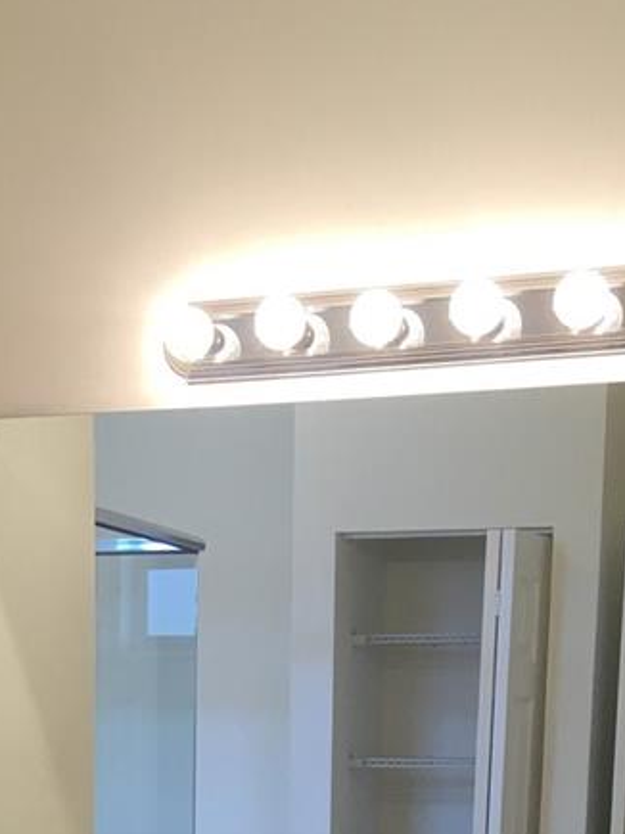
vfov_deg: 22.2
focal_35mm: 80
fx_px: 1927
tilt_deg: -10.4
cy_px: 1047
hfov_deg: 18.3
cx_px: 176
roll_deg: -0.1
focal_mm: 4.15
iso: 32
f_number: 2.2
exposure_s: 1/30
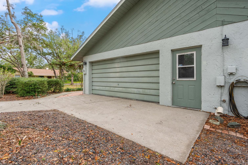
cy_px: 80
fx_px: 117
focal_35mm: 17
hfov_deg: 93.3
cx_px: 123
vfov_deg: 70.4
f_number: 8
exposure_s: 1/125
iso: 160
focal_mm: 16
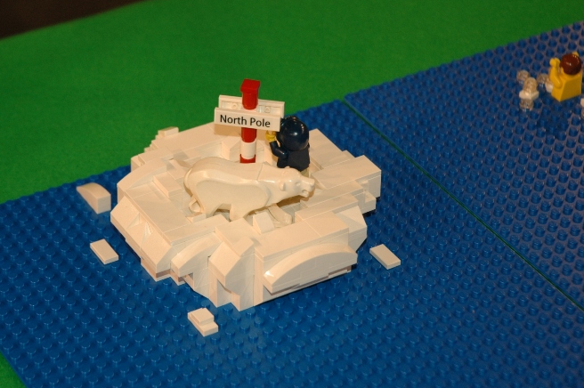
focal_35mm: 128
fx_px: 2074
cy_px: 192
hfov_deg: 16.0
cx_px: 249
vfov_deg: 10.7
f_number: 4.5
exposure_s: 1/100
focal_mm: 70
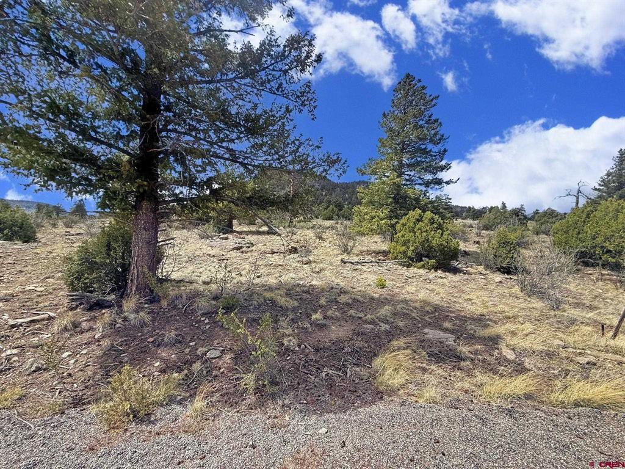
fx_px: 253
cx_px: 312
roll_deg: +1.1
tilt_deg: +2.7
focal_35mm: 14
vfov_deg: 85.7
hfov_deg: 102.1
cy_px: 234
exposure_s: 1/1235
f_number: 2.2
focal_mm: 2.22
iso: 50
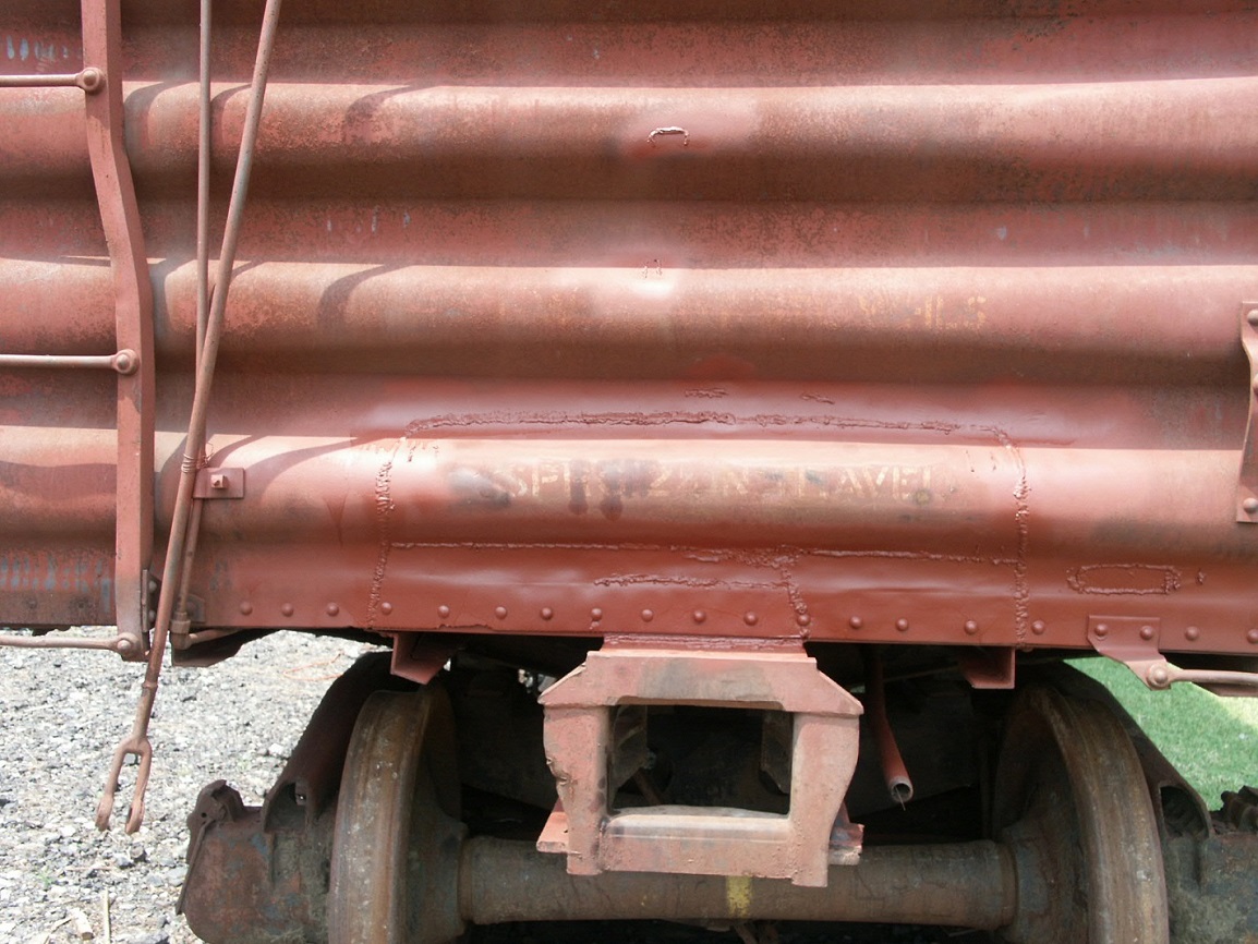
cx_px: 629
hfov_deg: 56.8
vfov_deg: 44.2
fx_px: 1163
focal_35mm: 32
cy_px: 472
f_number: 2.8
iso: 100
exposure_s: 1/350
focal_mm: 8.43
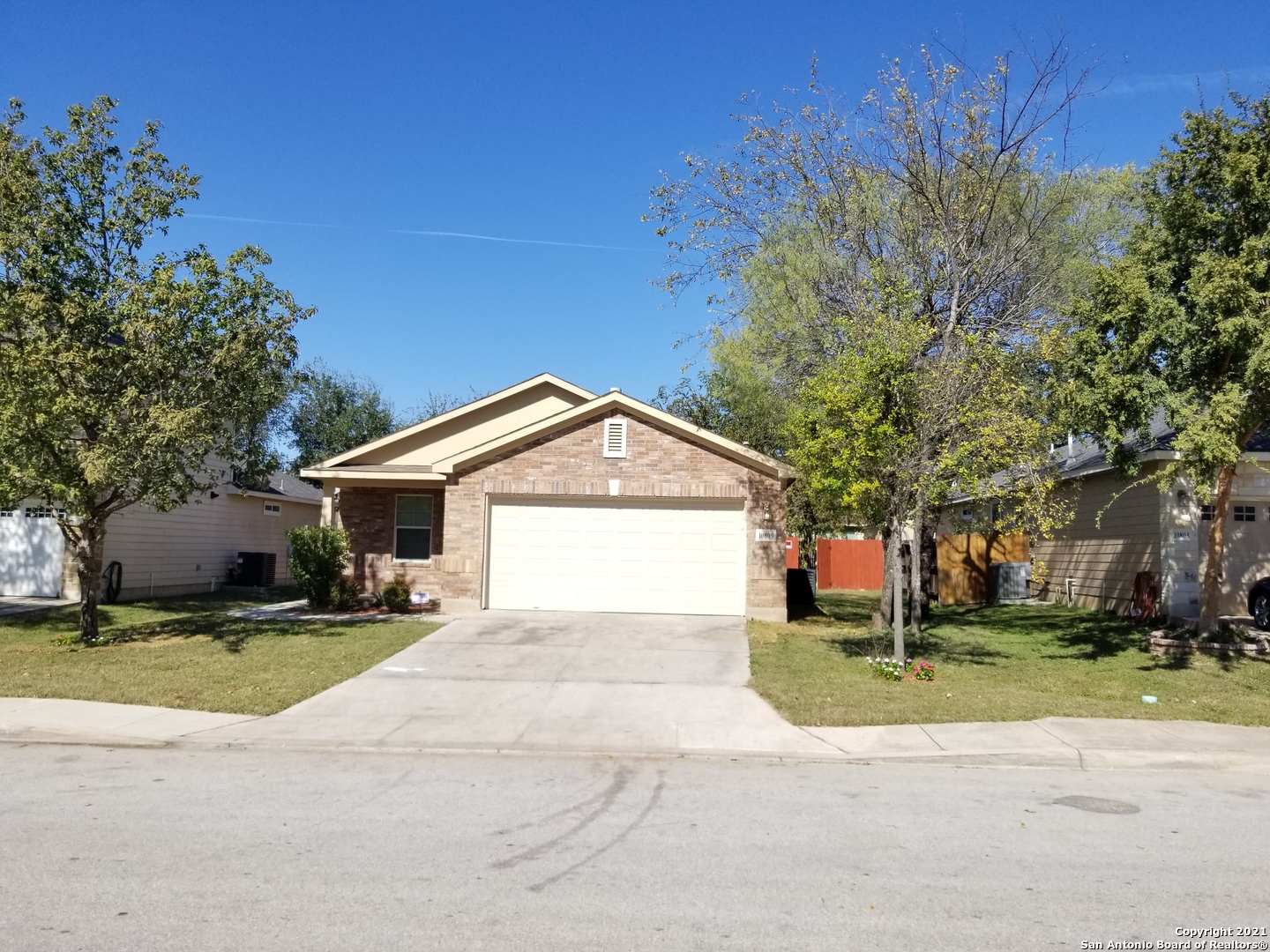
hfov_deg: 67.3
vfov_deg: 53.1
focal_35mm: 26
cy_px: 476
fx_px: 954
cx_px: 635
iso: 50
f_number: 1.7
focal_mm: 4.3
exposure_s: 1/2288
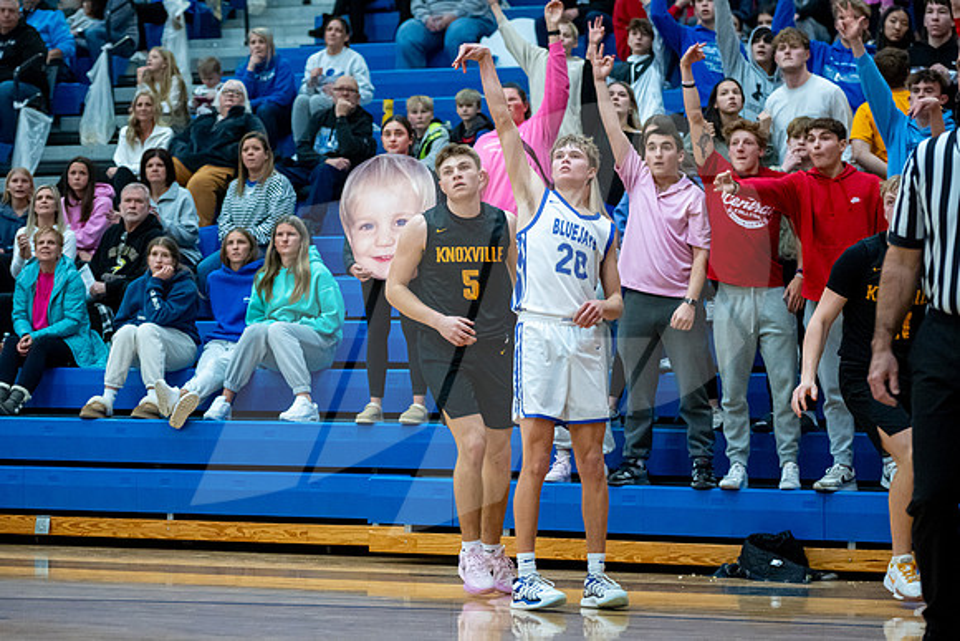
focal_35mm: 108
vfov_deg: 12.7
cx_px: 474
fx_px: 2872
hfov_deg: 19.0
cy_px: 301
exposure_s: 1/1000
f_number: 2.8
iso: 8000
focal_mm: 90
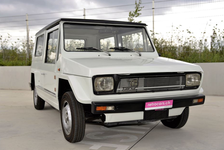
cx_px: 112
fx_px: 255
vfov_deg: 32.6
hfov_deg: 47.4
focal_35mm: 41
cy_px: 74
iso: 125
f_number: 4
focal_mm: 40
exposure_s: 1/200
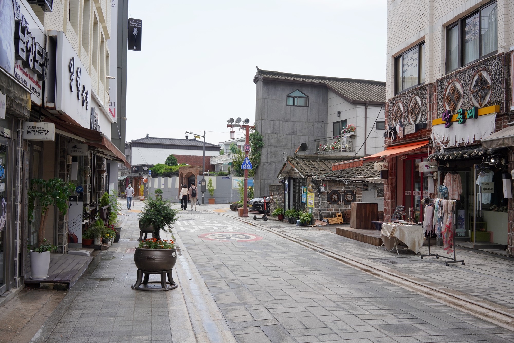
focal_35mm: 35
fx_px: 500
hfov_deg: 54.4
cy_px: 172
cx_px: 257
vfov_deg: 37.9
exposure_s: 1/125
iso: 400
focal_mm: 35
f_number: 16
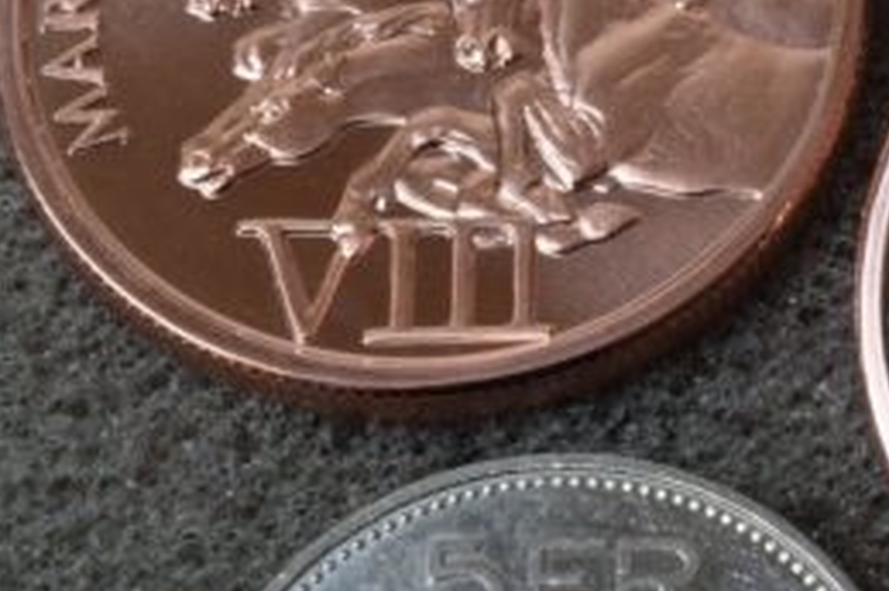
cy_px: 216
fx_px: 4119
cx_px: 910
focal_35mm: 167
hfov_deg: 12.2
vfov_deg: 8.2
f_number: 22
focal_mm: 48
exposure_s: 1/10
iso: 640
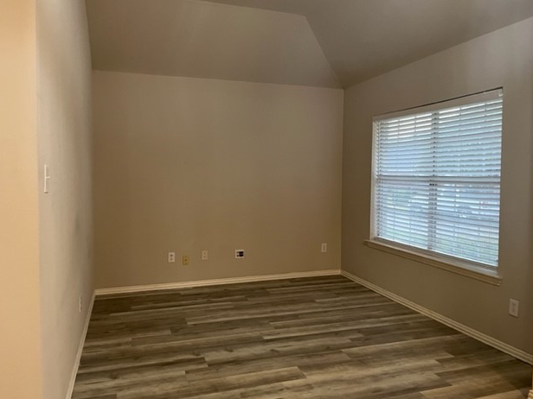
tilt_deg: -3.5
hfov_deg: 65.3
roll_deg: +1.0
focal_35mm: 27
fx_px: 416
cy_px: 193
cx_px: 266
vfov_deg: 51.3
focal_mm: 5.1
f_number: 1.6
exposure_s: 1/60
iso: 320
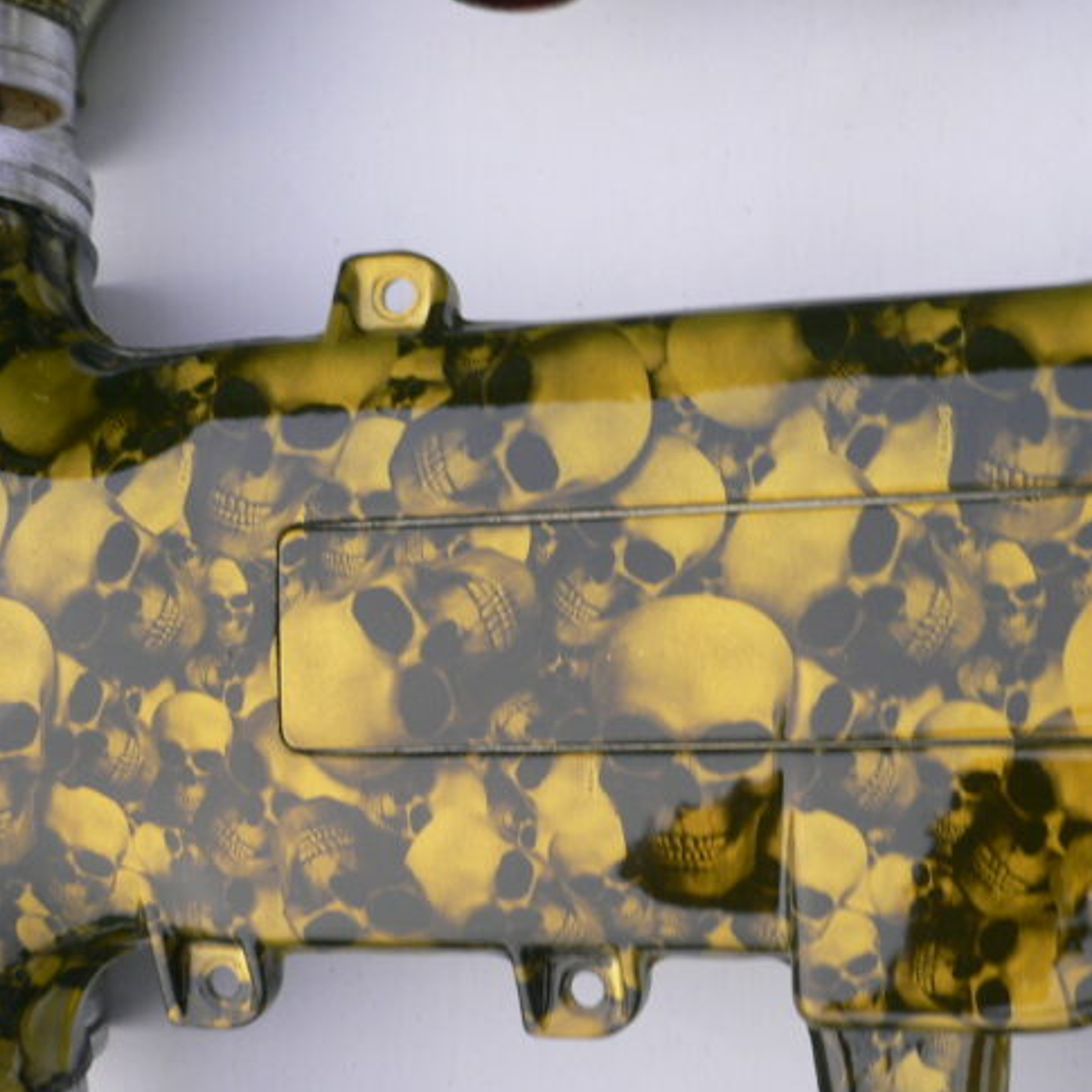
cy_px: 603
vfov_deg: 33.4
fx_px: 1820
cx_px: 628
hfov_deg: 33.3
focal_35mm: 51
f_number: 2.8
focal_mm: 5.8
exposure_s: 1/80
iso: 80
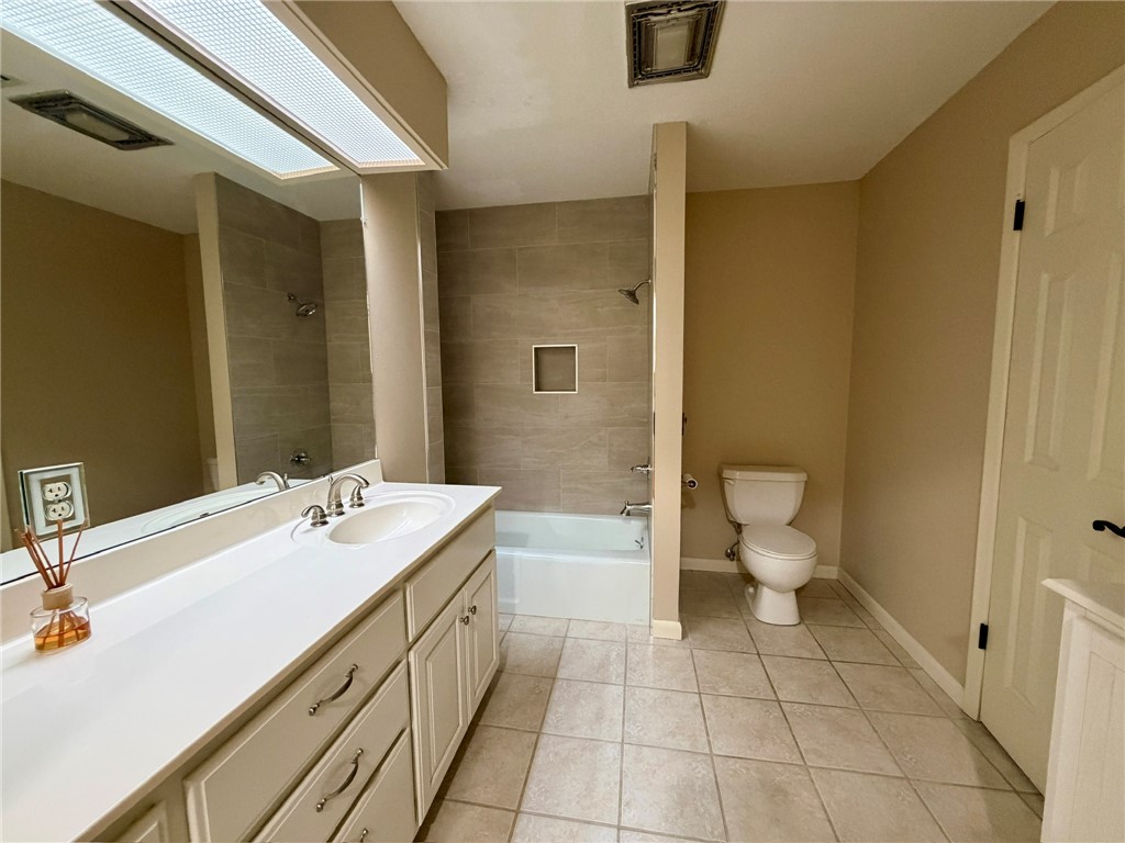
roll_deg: +1.2
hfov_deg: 102.1
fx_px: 455
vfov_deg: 85.7
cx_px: 562
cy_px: 422
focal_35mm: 14
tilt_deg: -4.7
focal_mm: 2.22
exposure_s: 1/60
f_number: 2.2
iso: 500
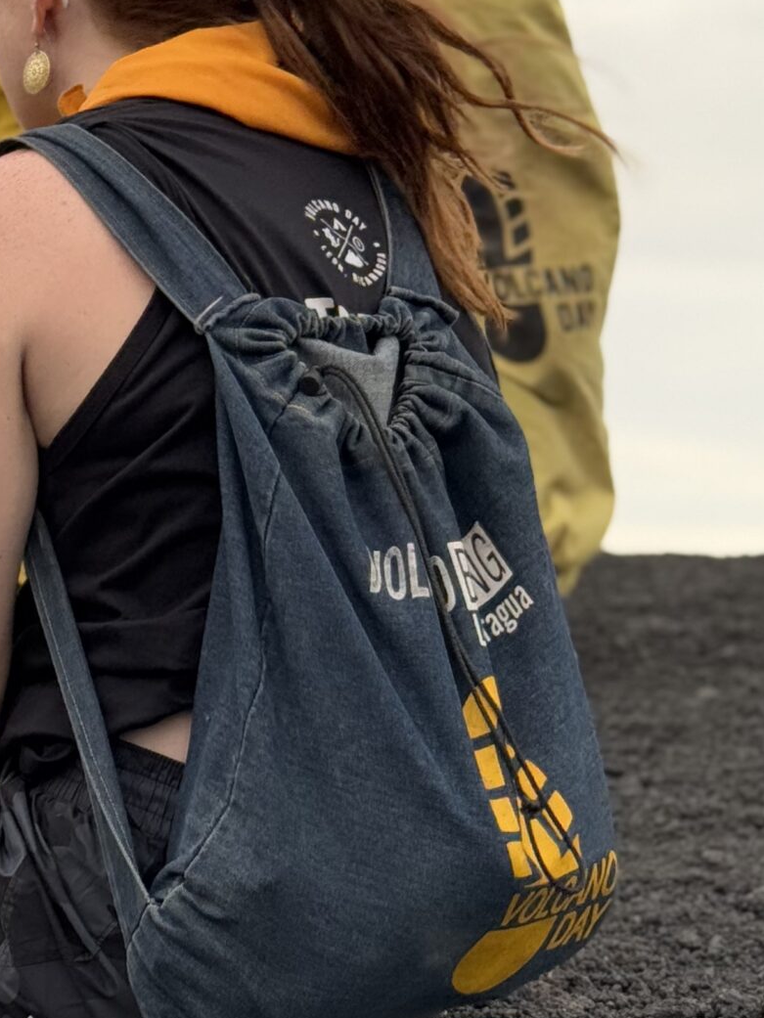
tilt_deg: +7.3
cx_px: -118
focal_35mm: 118
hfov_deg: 12.3
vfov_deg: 16.7
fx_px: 3472
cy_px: 352
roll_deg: -2.8
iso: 64
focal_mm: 6.76
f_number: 1.78
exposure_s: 1/452
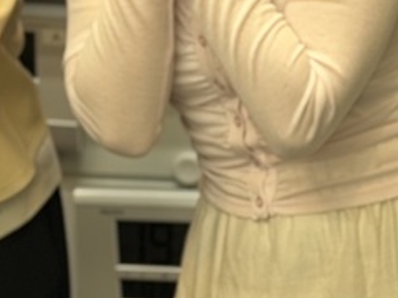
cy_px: -115
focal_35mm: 242
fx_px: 2782
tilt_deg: -10.3
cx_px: -251
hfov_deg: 8.0
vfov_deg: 6.1
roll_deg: +4.1
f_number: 1.78
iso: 50
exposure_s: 1/100
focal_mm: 6.76
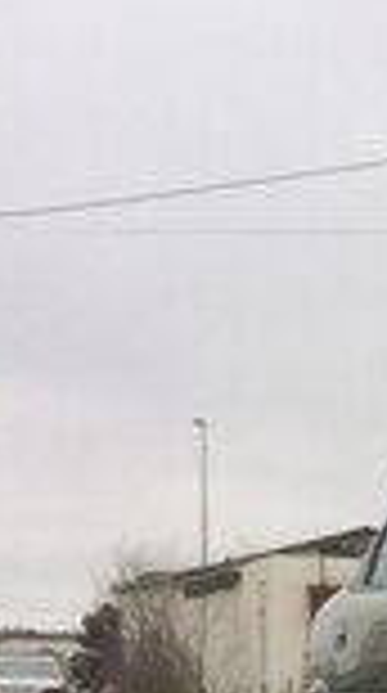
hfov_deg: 10.7
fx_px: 1871
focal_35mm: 102
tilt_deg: -6.3
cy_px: 742
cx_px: 814
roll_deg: +3.0
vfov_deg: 20.1
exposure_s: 1/1368
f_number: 2.2
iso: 32
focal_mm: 4.15
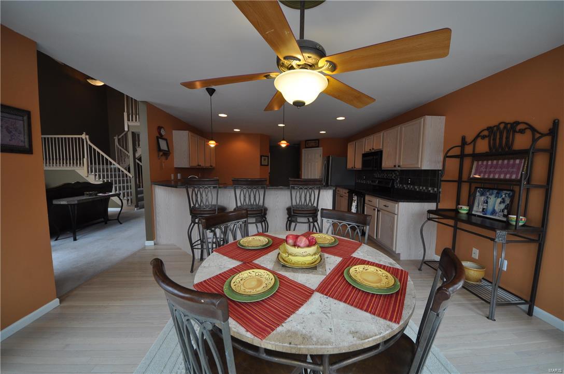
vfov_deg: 89.8
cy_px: 187
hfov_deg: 112.7
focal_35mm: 12
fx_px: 188
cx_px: 282
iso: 400
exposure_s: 1/60
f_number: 4.5
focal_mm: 8
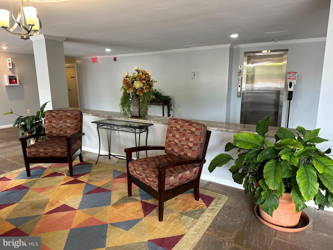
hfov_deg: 71.6
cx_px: 166
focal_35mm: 24
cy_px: 125
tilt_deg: -12.0
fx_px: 231
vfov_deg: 56.8
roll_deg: +0.3
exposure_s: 1/60
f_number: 1.78
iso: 160
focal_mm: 6.86
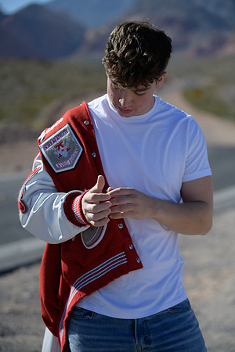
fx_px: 764
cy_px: 176
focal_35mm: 78
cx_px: 118
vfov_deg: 26.0
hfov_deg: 17.5
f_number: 2.8
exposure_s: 1/5000
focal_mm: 78
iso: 200
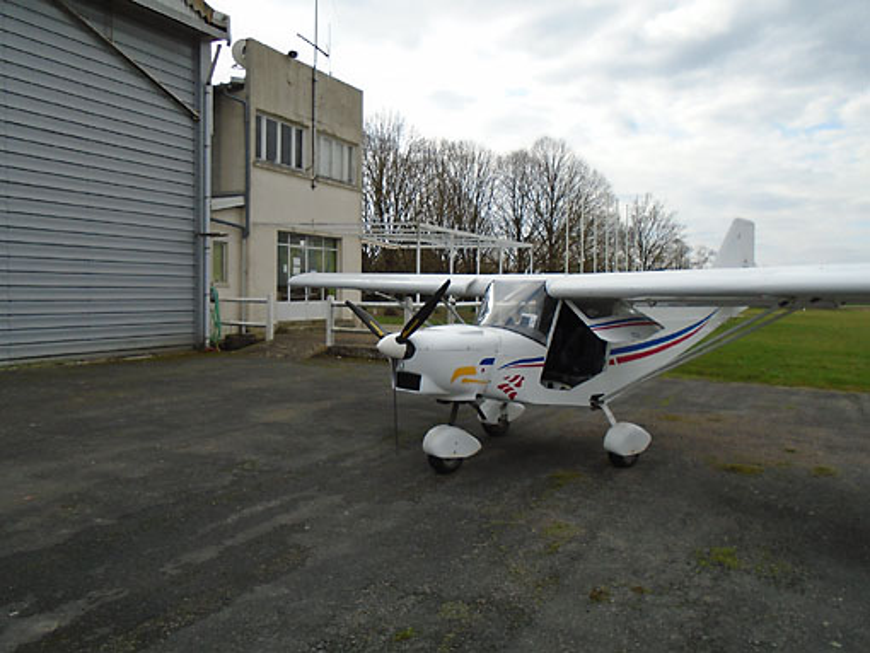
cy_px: 326
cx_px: 435
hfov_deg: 67.3
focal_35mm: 26
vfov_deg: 53.1
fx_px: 654
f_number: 3.2
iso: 100
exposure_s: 1/1000
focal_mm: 4.6
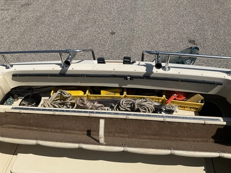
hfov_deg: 61.7
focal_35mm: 29
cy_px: 86
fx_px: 194
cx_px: 116
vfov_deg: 48.2
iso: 25
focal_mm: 3
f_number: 1.8
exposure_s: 1/3534
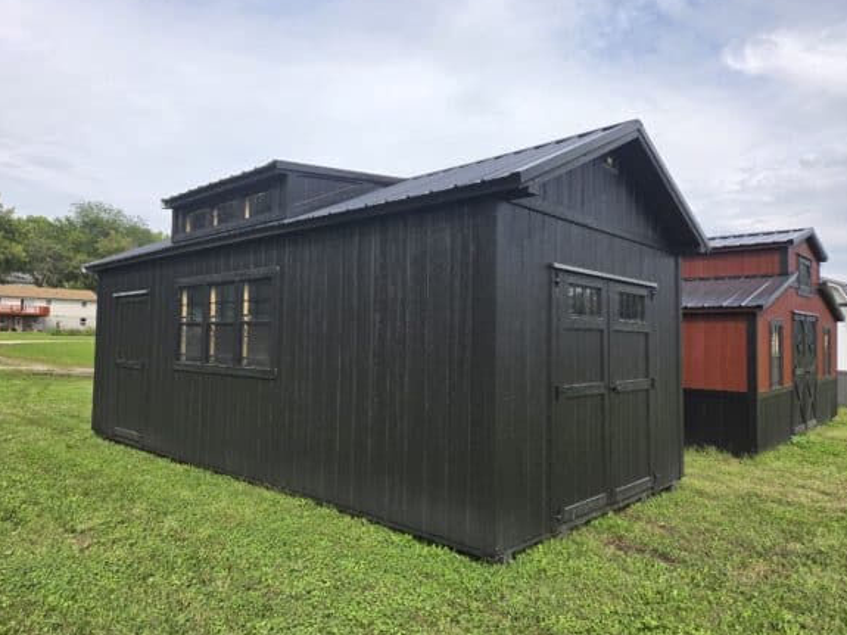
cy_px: 311
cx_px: 415
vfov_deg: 56.8
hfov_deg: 71.6
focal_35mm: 24
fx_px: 587
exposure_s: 1/2913
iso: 80
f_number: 1.8
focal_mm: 5.4
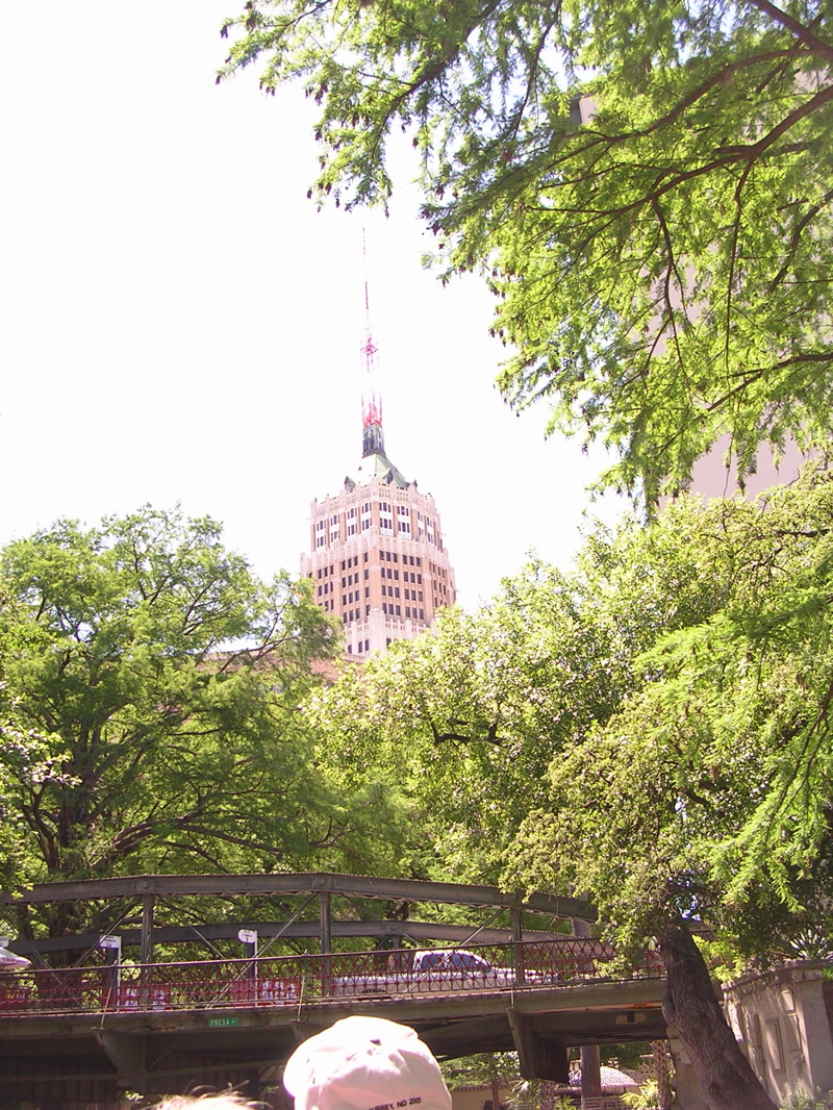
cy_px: 555
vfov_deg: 49.0
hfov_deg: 37.7
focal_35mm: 38
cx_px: 416
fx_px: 1219
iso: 50
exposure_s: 1/214
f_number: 2.8
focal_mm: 5.8
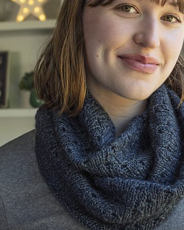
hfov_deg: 21.3
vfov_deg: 26.3
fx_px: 490
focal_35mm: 72
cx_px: 109
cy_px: 78
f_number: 8
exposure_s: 1/60
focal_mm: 50
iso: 1000
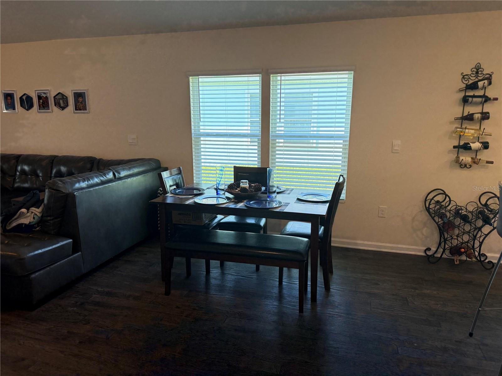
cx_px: 251
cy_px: 188
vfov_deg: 56.8
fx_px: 348
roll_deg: -0.6
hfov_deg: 71.6
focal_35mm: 24
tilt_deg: -9.7
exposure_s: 1/141
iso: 200
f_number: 1.78
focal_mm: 6.76
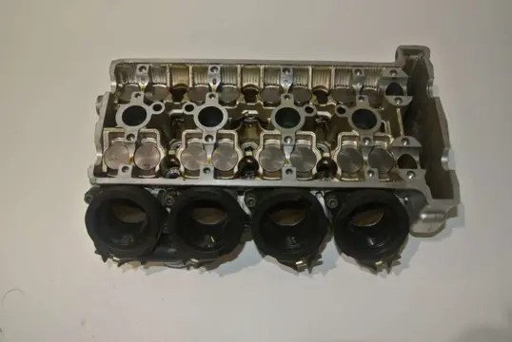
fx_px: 427
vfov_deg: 43.7
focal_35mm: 30
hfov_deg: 61.9
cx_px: 256
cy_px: 171
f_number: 3.5
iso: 200
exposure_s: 1/60
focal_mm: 11.4
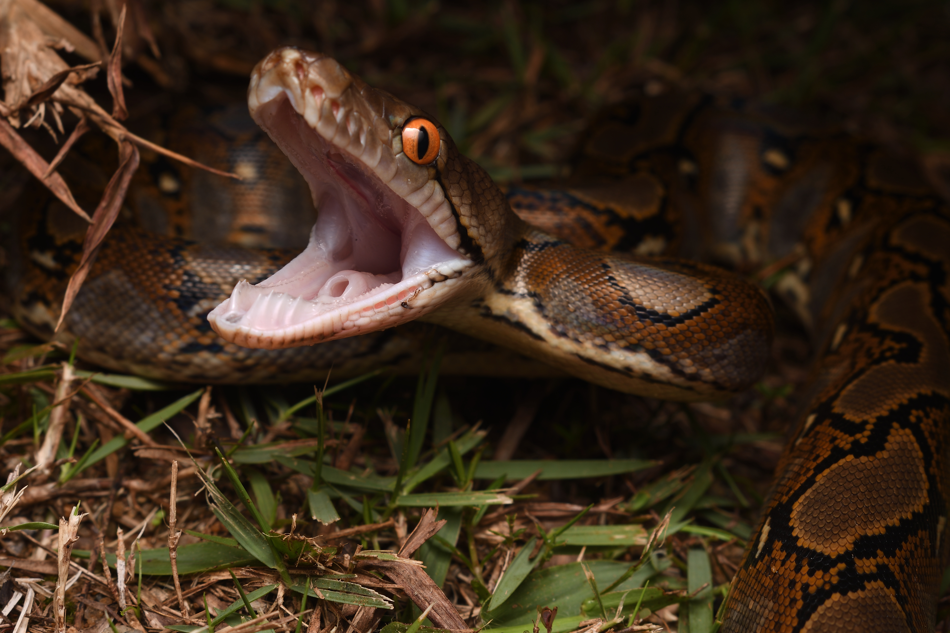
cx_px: 475
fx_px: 2177
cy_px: 316
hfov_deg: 24.6
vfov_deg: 16.6
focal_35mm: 82
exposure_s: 1/250
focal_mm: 55
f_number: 13
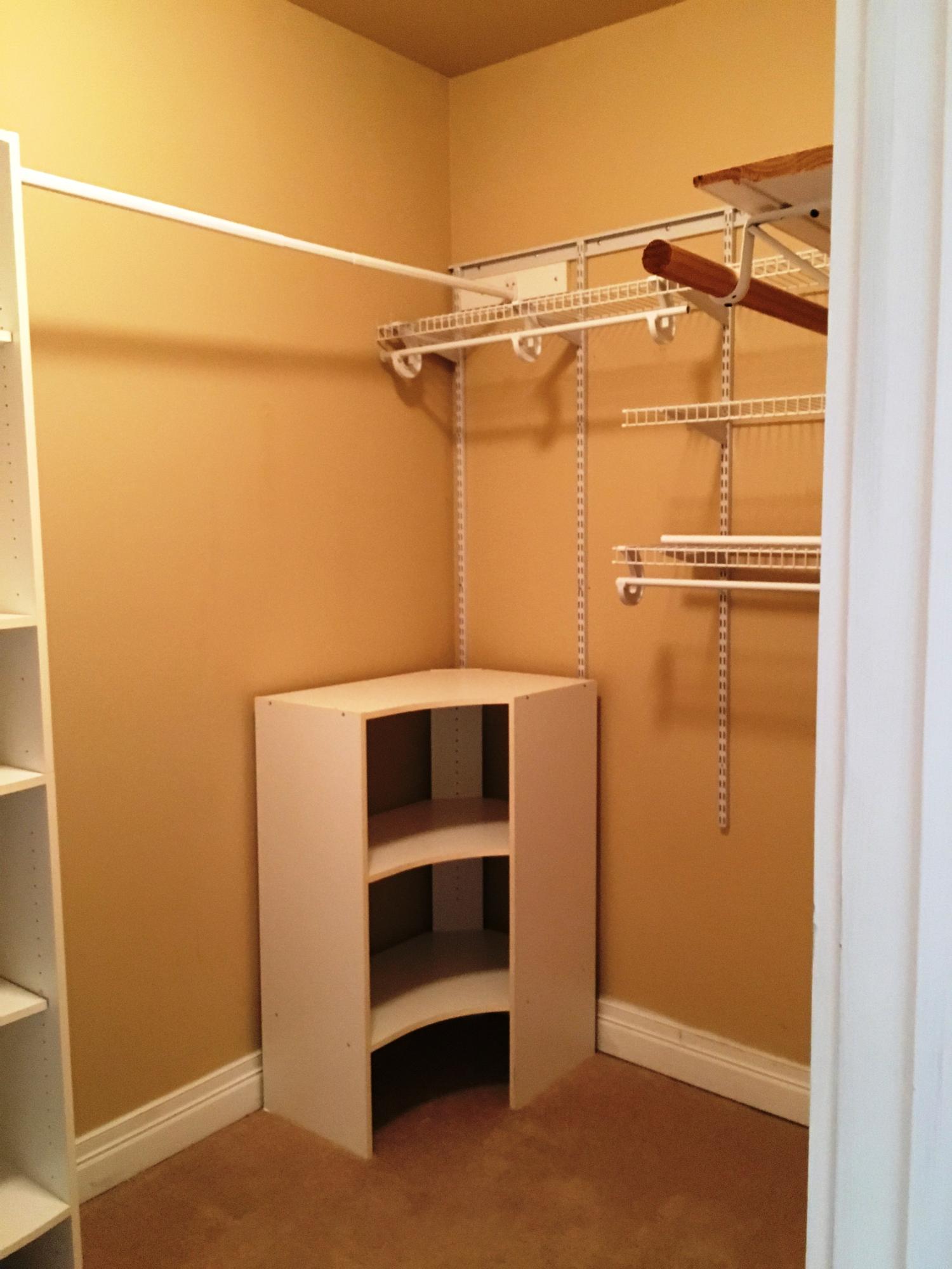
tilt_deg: -6.4
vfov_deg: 61.7
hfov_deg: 48.2
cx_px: 476
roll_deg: -0.4
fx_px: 1063
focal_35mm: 29
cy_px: 634
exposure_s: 1/15
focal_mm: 4.15
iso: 400
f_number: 2.2
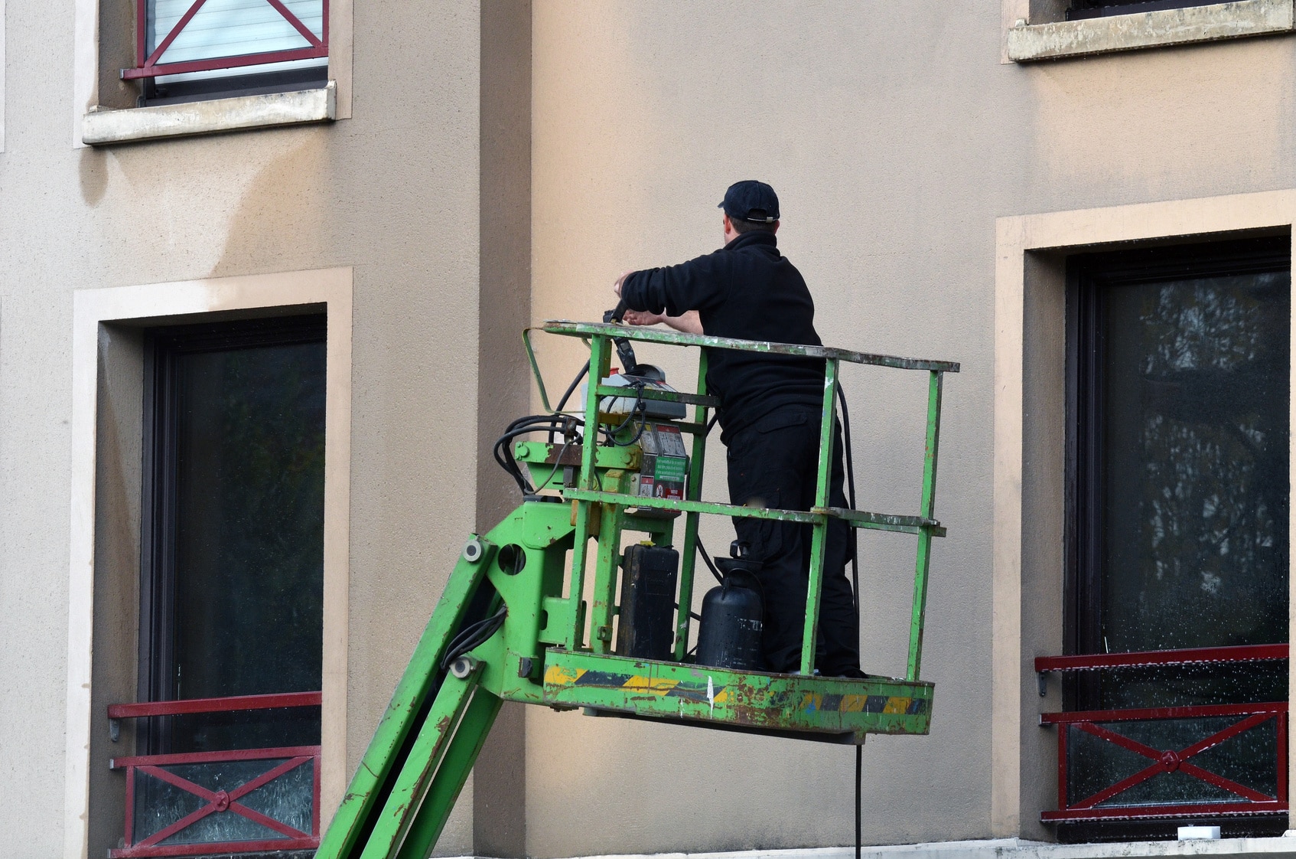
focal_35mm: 270
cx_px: 648
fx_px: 9700
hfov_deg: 7.6
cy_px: 430
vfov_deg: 5.1
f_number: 8
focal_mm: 180
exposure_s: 1/640
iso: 500
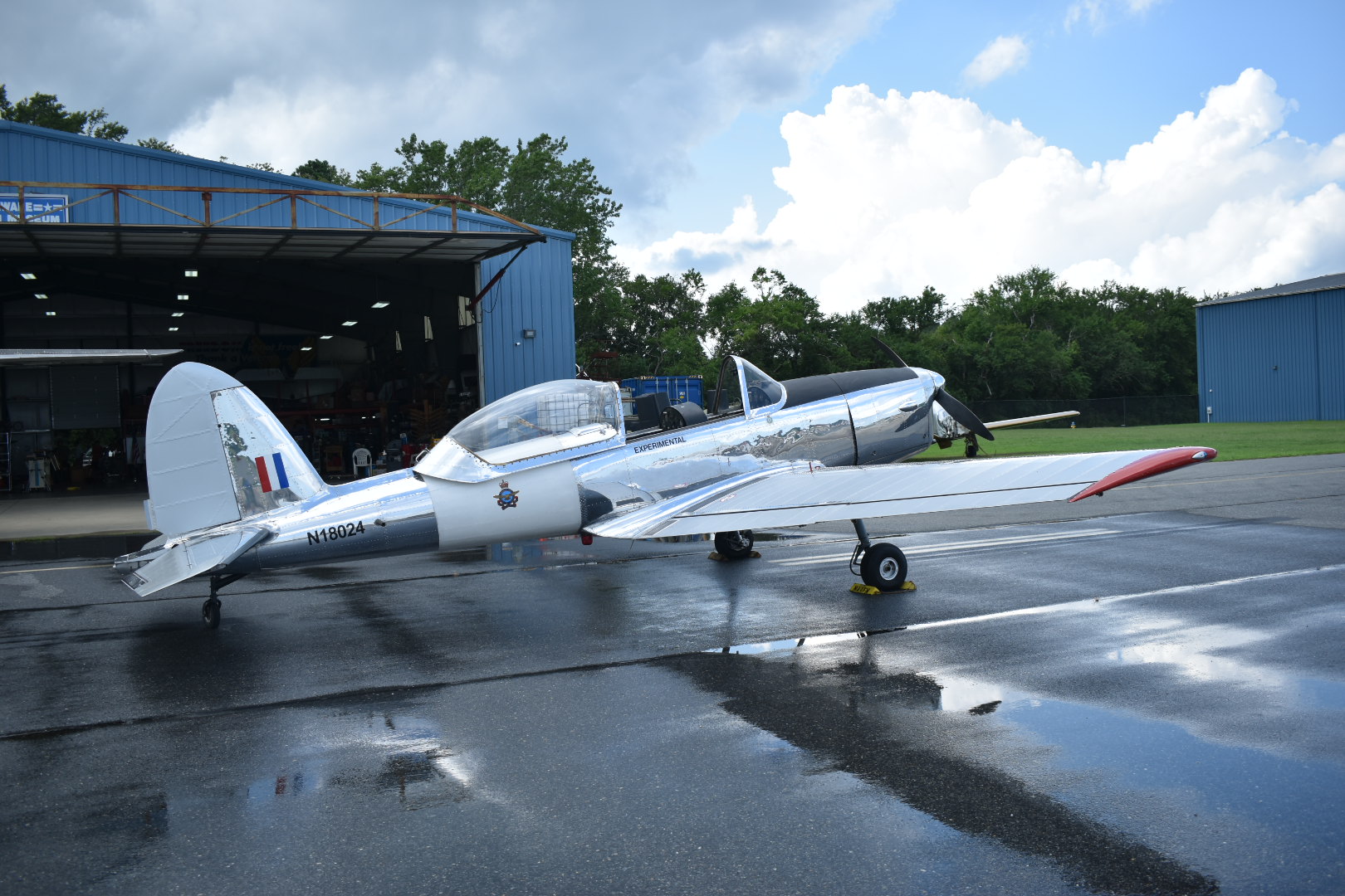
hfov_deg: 59.5
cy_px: 448
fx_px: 1177
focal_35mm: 32
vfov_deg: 41.7
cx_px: 672
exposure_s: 1/400
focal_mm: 21
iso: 100
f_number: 4.5
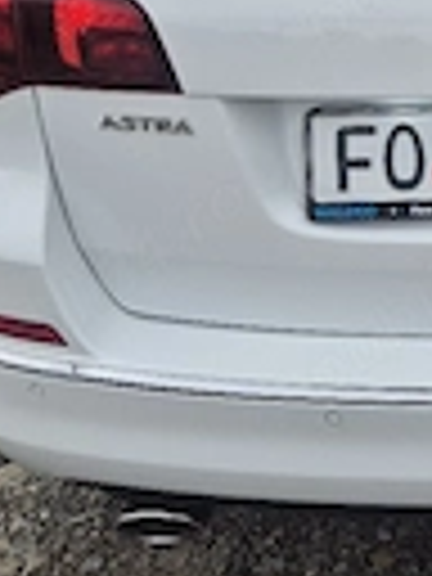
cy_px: -9
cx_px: 540
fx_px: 1198
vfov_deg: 25.6
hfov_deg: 19.1
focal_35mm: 72
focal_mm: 5.4
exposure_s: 1/1429
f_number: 1.8
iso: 25
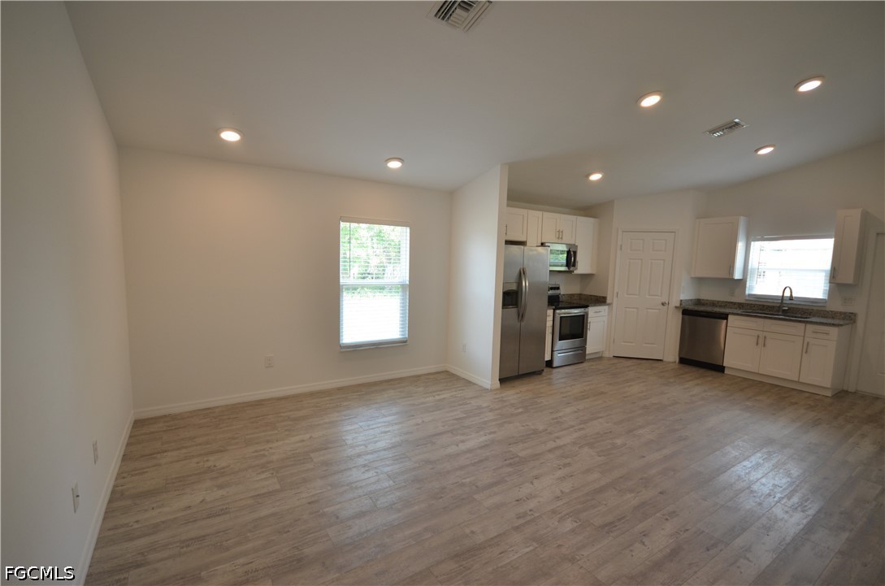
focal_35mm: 15
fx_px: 368
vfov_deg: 77.1
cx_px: 442
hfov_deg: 100.5
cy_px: 293
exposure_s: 1/80
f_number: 4.5
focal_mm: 10
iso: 400
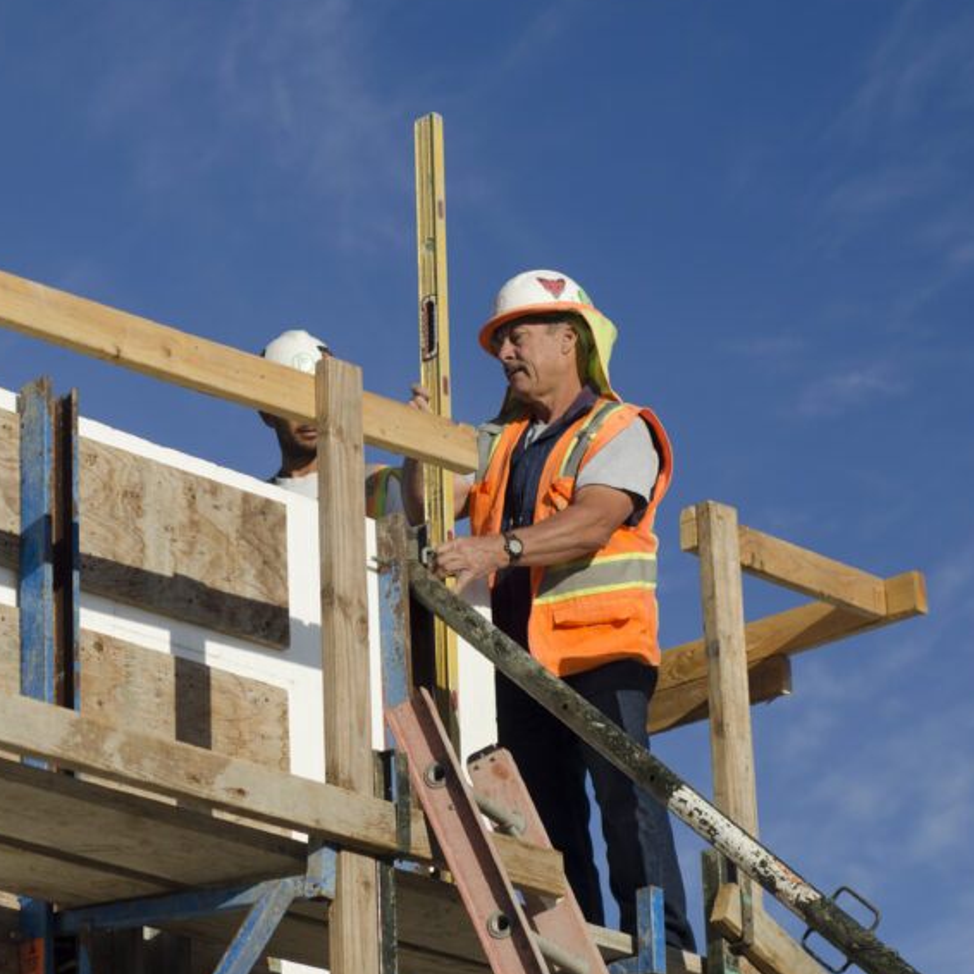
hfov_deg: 15.1
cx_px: 280
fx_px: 3661
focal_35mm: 115
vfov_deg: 15.2
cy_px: 475
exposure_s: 1/4000
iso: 160
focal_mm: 50
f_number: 3.5
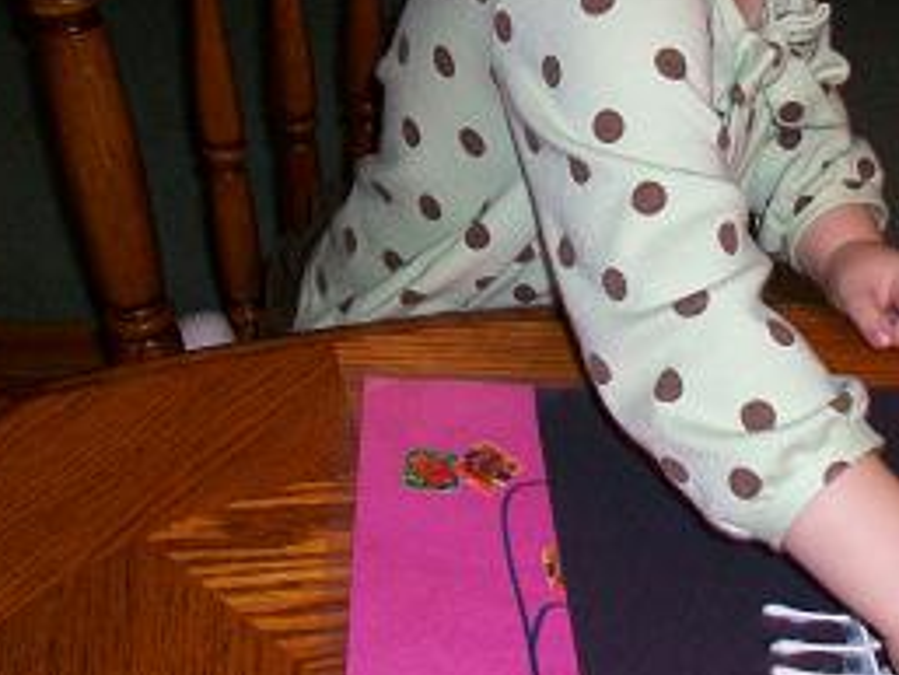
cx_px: 736
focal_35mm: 64
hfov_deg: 29.5
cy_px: 254
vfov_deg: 22.9
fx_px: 1663
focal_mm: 5.7
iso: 120
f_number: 2.8
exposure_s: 1/60
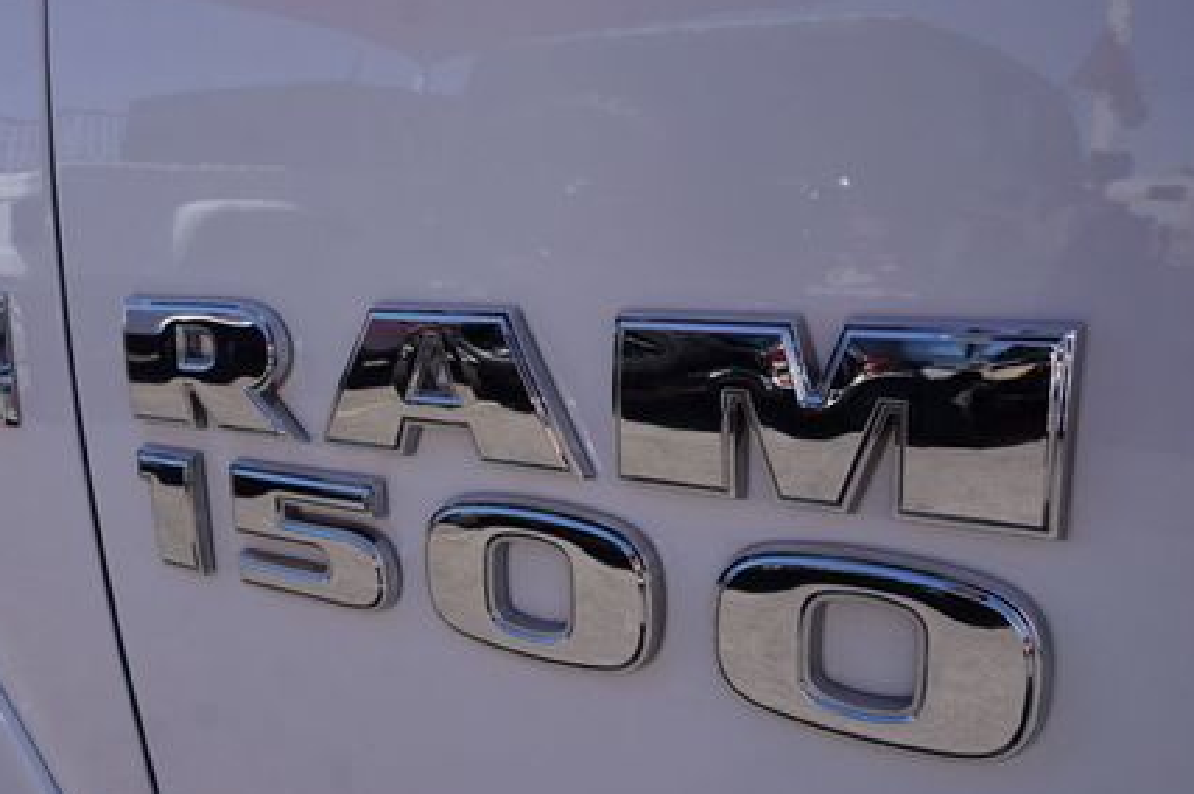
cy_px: 489
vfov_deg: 36.6
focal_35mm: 36
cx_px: 330
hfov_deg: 51.4
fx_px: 1193
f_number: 10
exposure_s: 1/100
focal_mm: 16
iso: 100
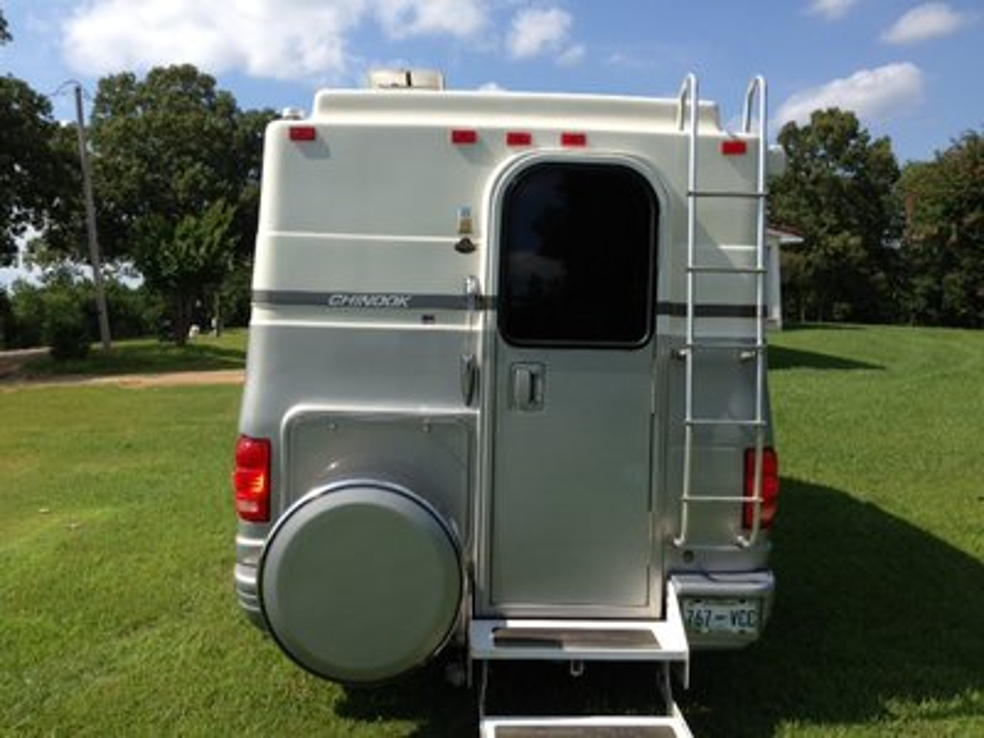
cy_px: 369
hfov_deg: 55.4
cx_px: 492
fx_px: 938
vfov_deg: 42.9
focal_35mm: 33
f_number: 2.4
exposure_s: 1/1506
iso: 50
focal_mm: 4.13
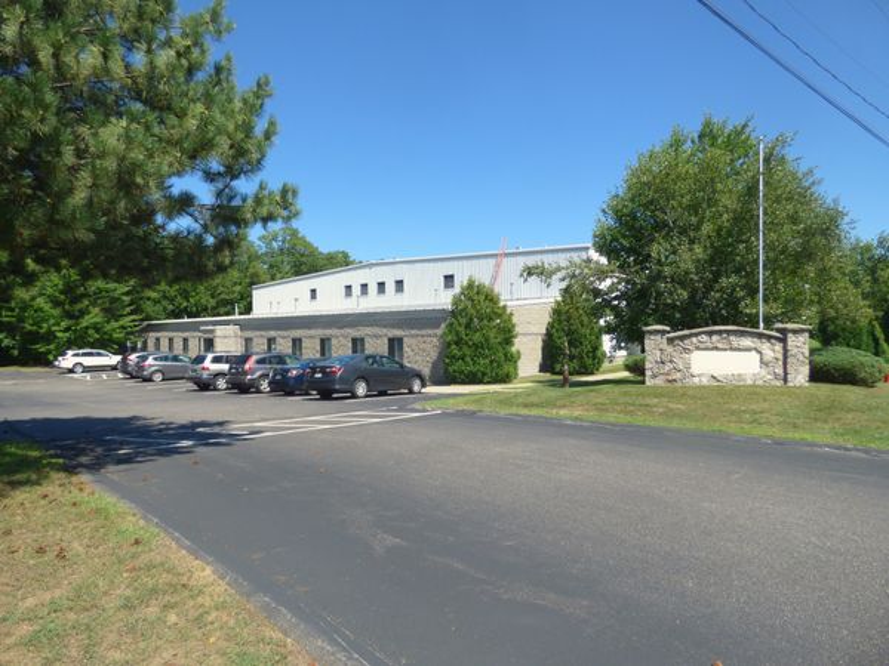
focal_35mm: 20
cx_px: 444
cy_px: 333
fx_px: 514
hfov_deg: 81.7
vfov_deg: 66.0
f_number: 2.8
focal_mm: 3.58
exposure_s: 1/1300
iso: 100
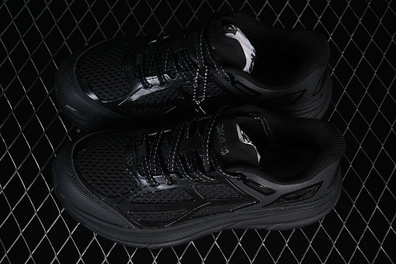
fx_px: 825
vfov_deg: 18.2
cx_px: 198
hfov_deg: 27.0
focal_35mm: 75
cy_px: 132
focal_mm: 50
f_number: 6.3
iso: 160
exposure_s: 1/50
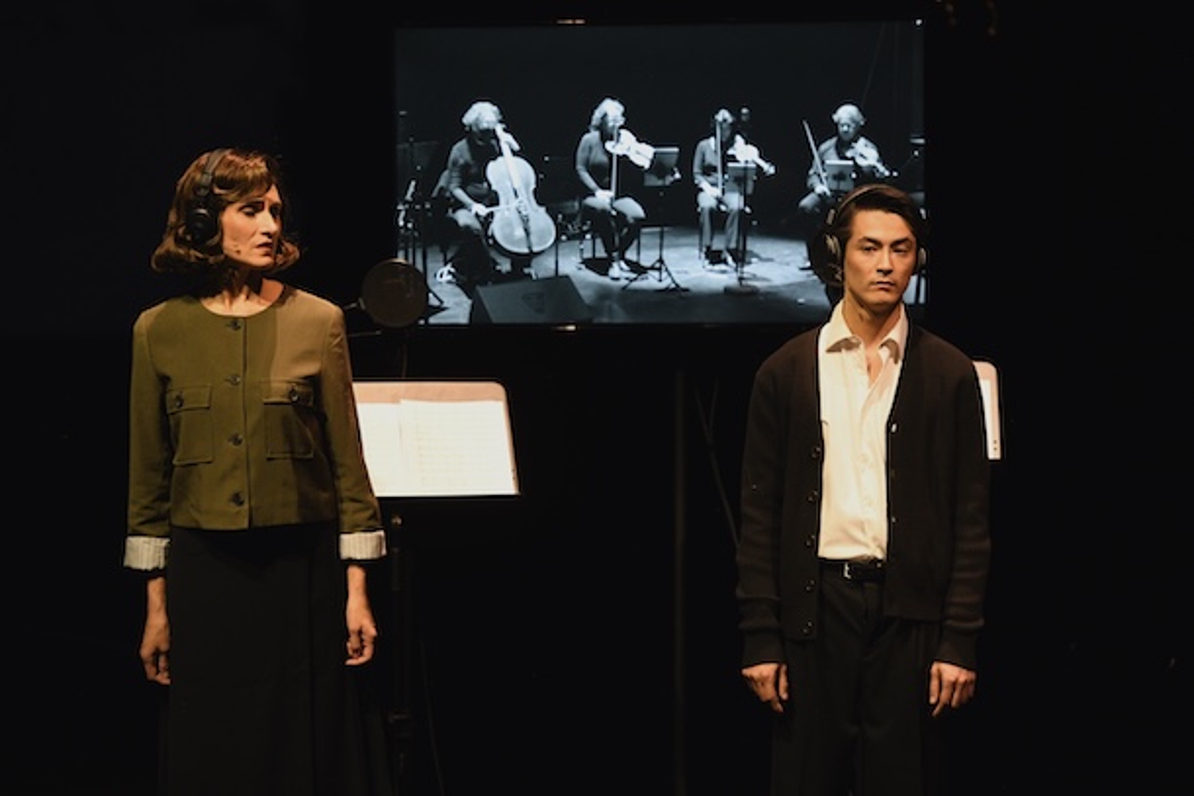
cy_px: 398
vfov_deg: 9.5
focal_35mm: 145
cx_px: 597
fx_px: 4810
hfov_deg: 14.2
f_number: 4
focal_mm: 145
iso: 3200
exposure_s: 1/125
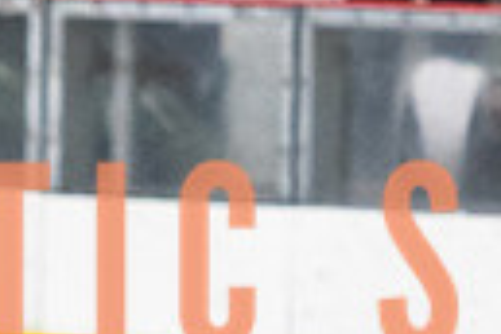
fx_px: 14597
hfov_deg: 2.0
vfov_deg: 1.3
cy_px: 167
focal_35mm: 1049
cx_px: -245
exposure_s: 1/640
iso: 1600
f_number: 2.8
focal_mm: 116
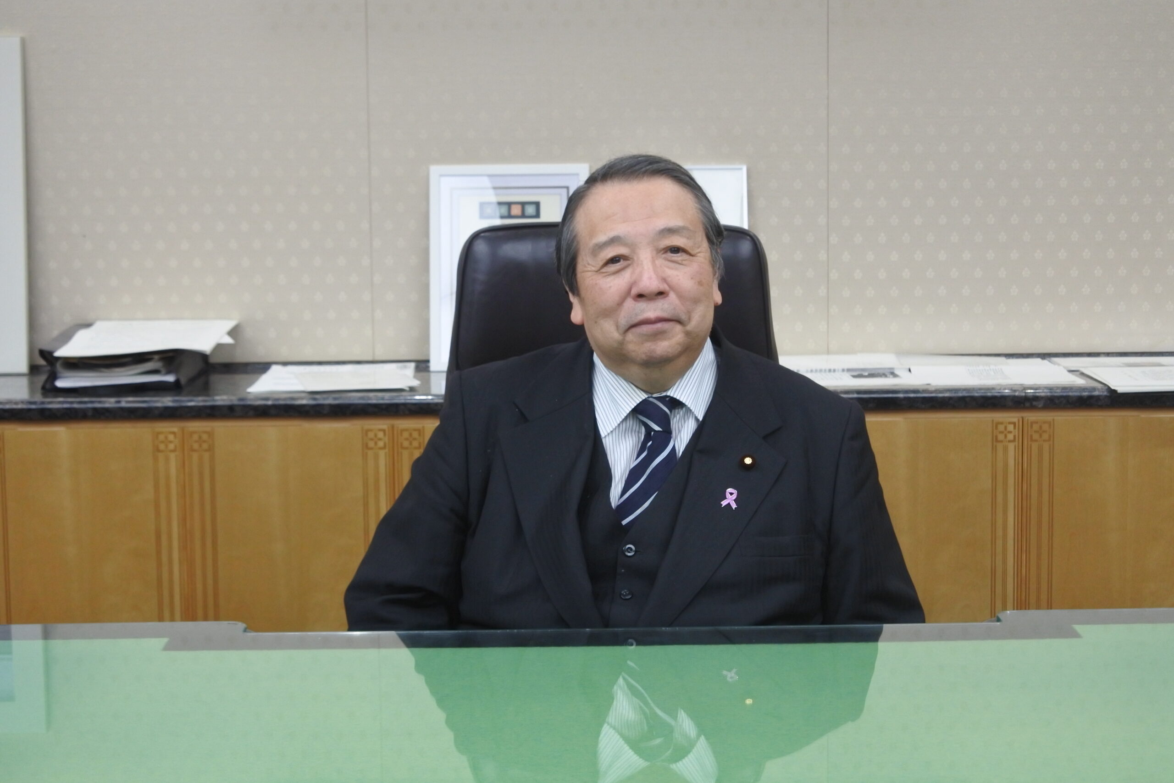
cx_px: 587
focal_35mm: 68
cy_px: 392
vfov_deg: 20.0
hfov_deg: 29.7
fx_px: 2218
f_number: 5.3
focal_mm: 25.2
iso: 800
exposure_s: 1/60
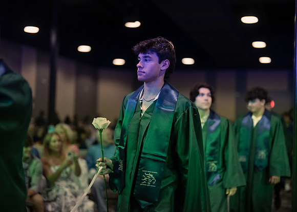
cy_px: 106
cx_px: 148
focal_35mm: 53
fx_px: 448
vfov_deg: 26.6
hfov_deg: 36.7
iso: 1250
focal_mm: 50
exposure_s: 1/500
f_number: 1.2
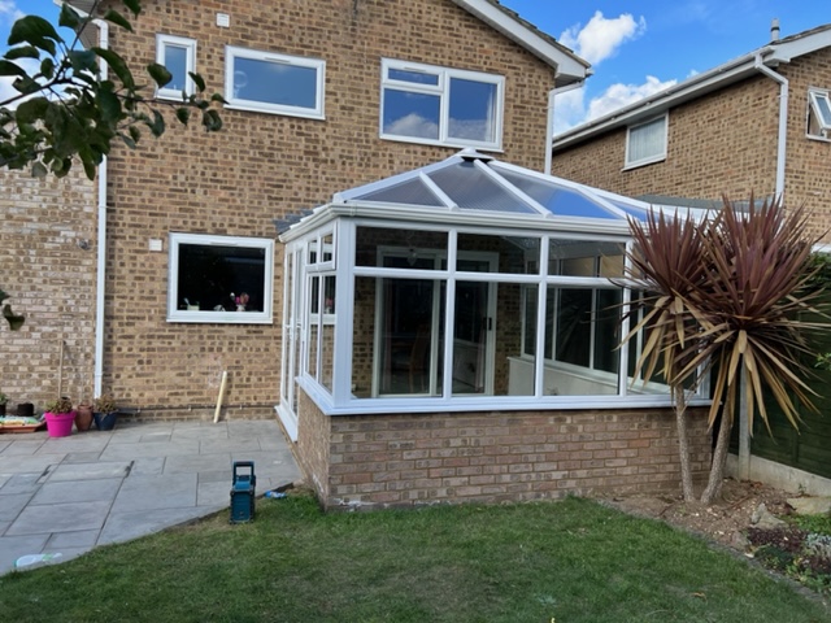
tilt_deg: -1.2
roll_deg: -1.9
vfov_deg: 53.1
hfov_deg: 67.3
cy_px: 312
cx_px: 416
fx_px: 624
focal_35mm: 26
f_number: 1.5
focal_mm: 5.7
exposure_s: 1/1209
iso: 50
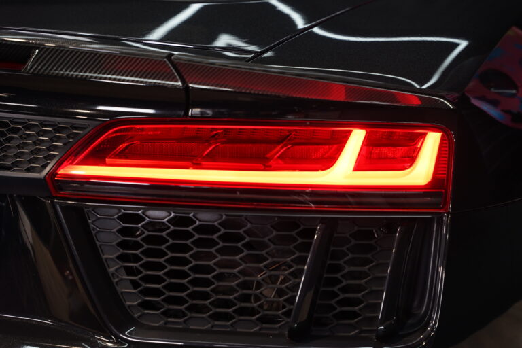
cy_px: 174
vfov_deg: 19.5
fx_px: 1015
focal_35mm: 70
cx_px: 261
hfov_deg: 28.8
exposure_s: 1/80
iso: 800
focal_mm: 70
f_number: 3.2
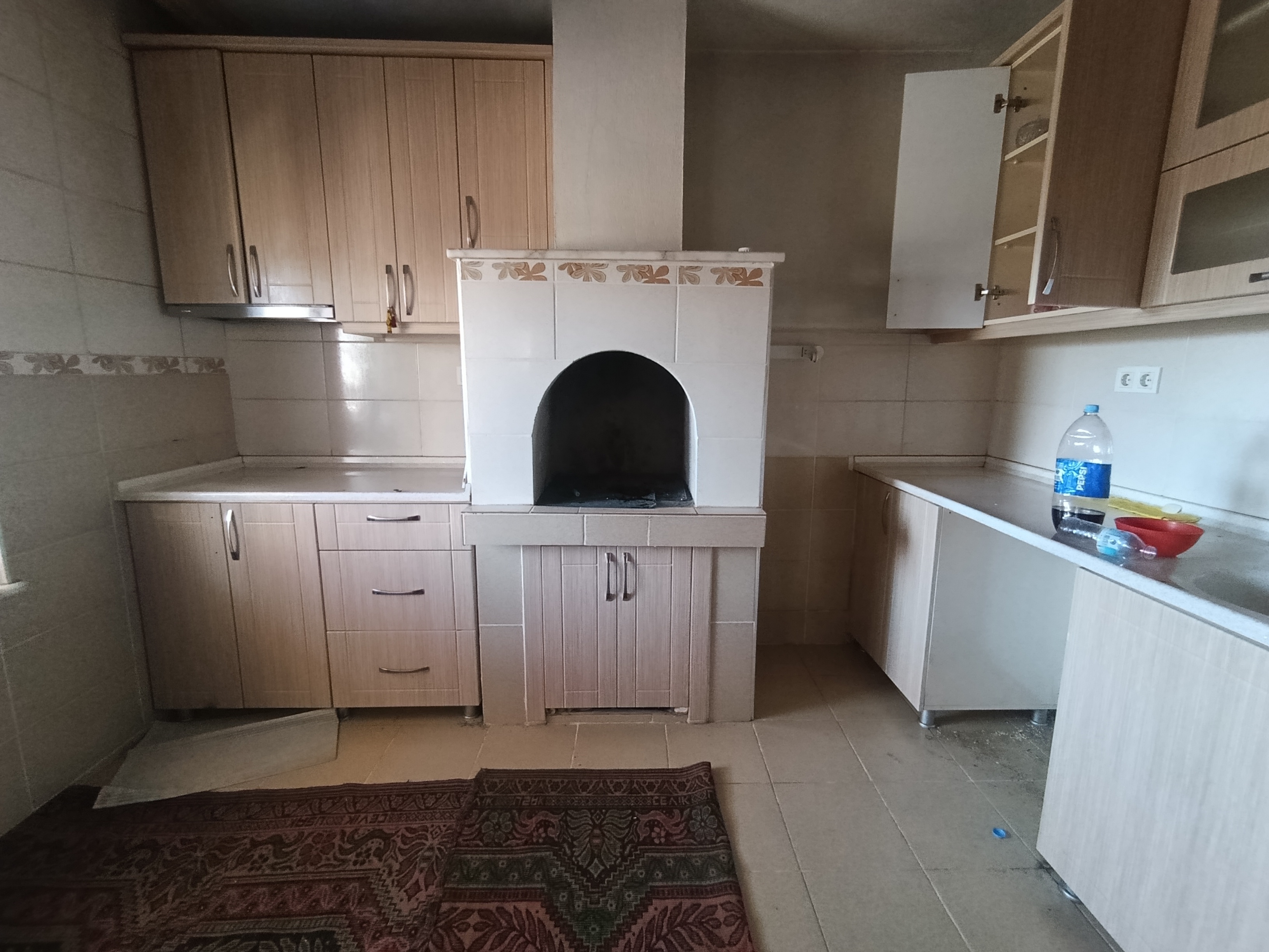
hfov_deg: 94.5
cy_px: 476
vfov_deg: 78.1
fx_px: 587
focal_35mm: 16
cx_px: 634
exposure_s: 1/33.3
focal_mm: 1.65
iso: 665
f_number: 2.2
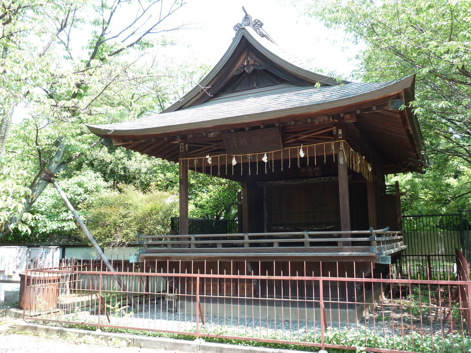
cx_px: 236
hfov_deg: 56.8
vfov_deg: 44.2
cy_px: 176
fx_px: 435
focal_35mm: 32
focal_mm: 5.3
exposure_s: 1/50
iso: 80
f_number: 3.5
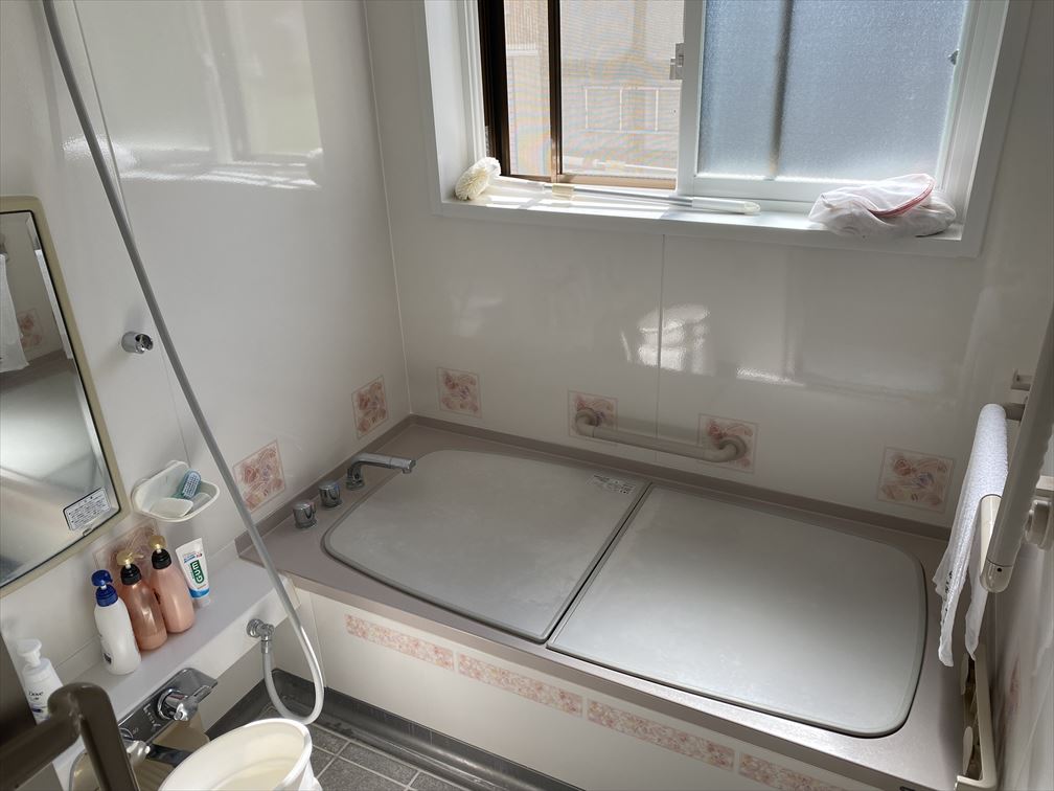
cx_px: 527
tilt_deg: -25.1
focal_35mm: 26
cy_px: 396
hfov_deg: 67.3
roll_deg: +2.0
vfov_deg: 53.1
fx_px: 792
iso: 32
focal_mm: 4.25
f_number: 1.8
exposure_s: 1/467
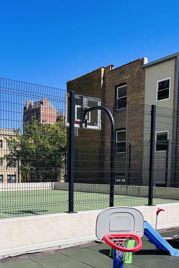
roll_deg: -0.9
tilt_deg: -3.7
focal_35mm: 40
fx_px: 298
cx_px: 47
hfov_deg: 32.8
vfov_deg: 47.0
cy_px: 195
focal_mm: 5.7
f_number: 1.5
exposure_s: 1/3831
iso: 50
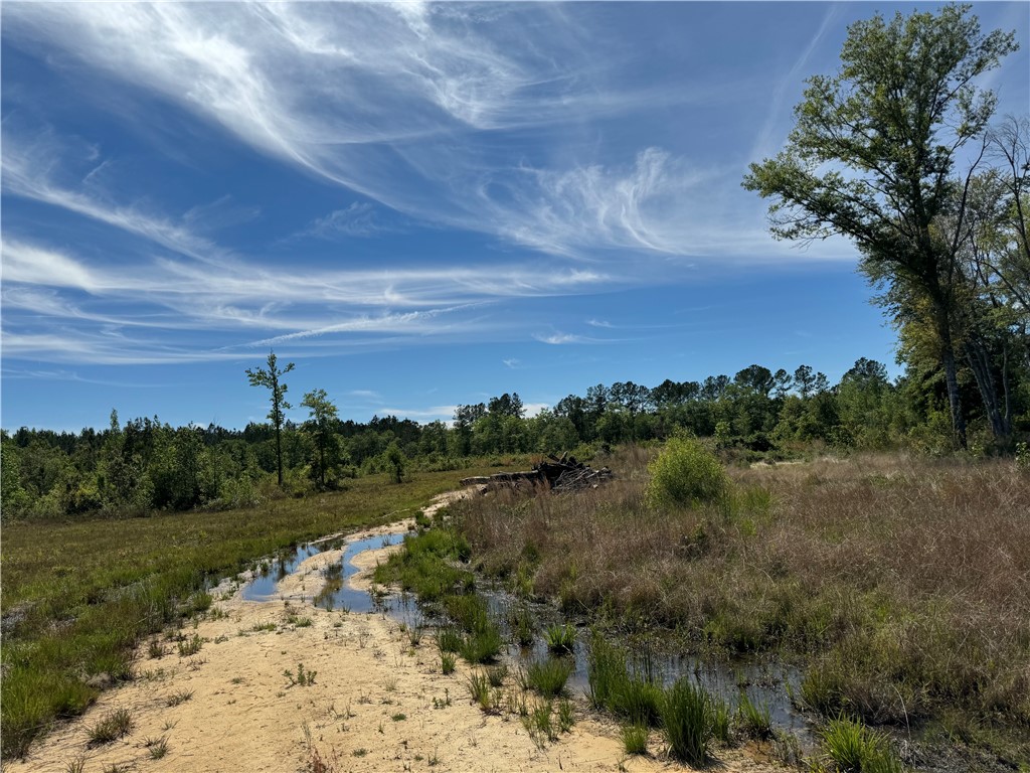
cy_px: 386
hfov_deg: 71.6
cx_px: 515
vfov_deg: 56.8
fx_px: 714
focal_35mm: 24
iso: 80
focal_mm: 6.76
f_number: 1.78
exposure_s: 1/7937
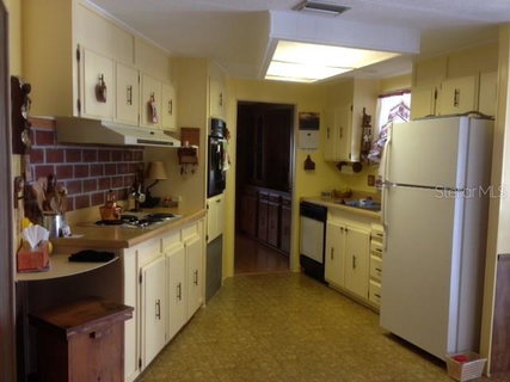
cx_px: 255
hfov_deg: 55.4
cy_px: 191
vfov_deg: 42.9
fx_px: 486
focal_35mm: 33
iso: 50
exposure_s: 1/20
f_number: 2.4
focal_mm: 4.13
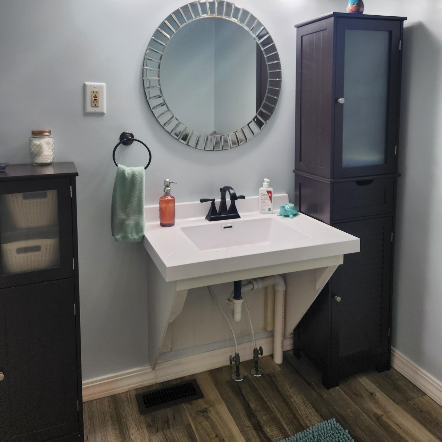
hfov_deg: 57.3
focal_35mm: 28
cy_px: 155
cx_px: 219
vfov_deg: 56.3
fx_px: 404
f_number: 1.8
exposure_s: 1/120
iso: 32
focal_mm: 5.4
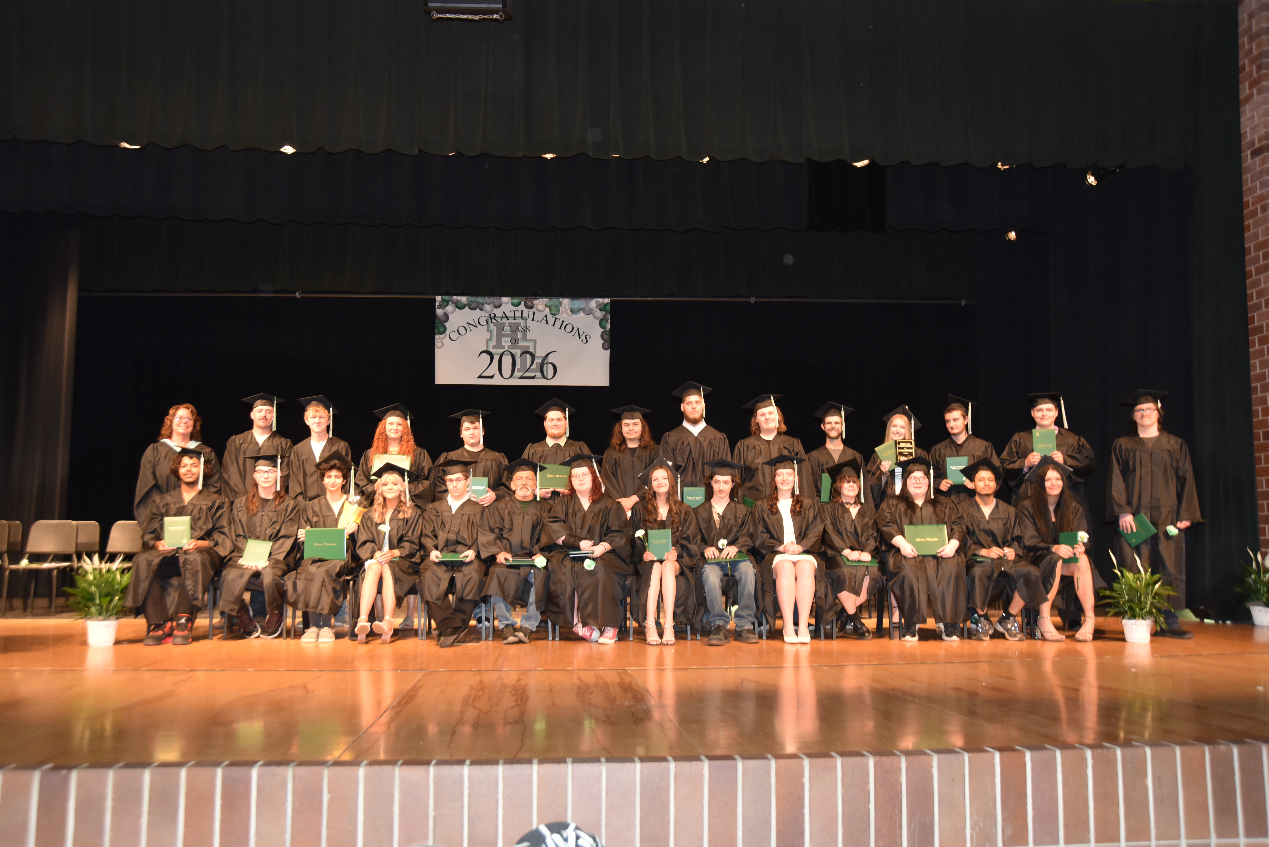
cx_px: 634
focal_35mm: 32
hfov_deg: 58.7
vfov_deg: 41.1
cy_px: 424
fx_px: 1128
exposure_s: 1/60
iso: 1600
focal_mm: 32
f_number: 5.6
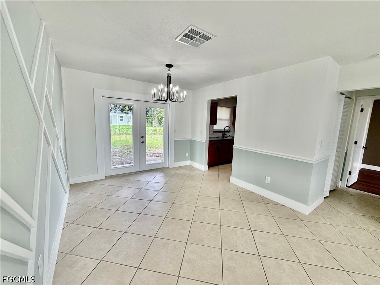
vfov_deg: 85.7
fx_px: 154
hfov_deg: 102.1
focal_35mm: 14
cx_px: 190
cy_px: 142
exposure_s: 1/199
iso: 64
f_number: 2.2
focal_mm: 2.22
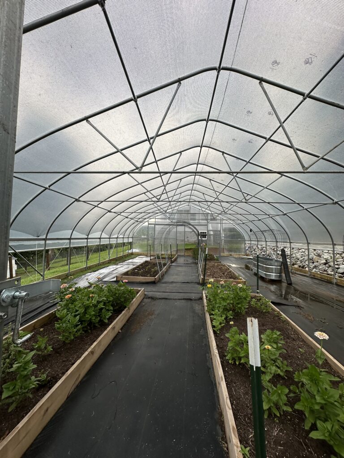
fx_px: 186
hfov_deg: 85.7
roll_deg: -2.4
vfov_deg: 102.1
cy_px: 229
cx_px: 172
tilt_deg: +4.2
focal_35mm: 14
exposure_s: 1/128
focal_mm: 2.22
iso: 40
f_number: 2.2
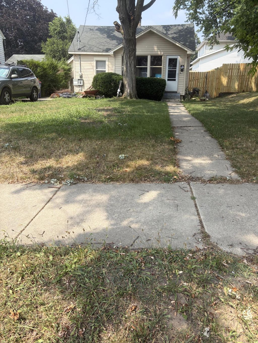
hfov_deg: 53.1
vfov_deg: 67.3
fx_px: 258
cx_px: 129
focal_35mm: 26
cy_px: 172
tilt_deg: -17.9
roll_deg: -0.6
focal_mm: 5.96
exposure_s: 1/1550
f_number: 1.6
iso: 50
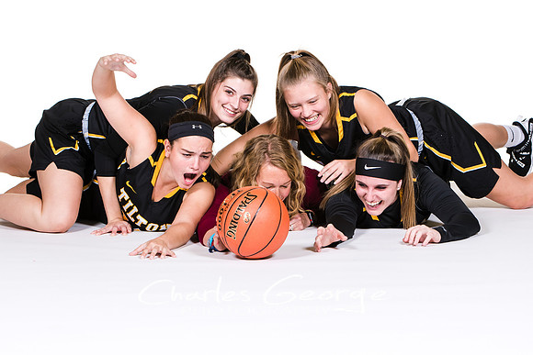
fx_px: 2428
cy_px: 165
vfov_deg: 8.4
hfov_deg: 12.5
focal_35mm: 164
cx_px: 247
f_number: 6.3
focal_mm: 102
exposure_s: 1/160
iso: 200
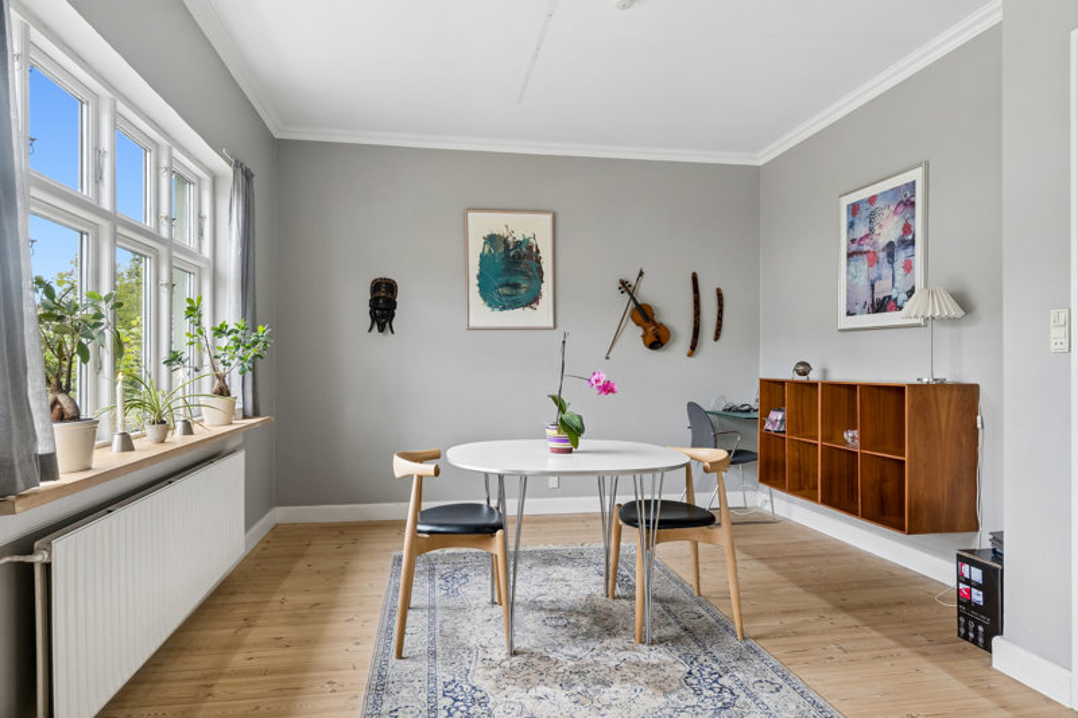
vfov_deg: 54.6
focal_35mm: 23
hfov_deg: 75.5
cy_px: 359
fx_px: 696
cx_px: 539
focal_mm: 15.5
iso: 200
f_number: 8
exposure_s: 1/10
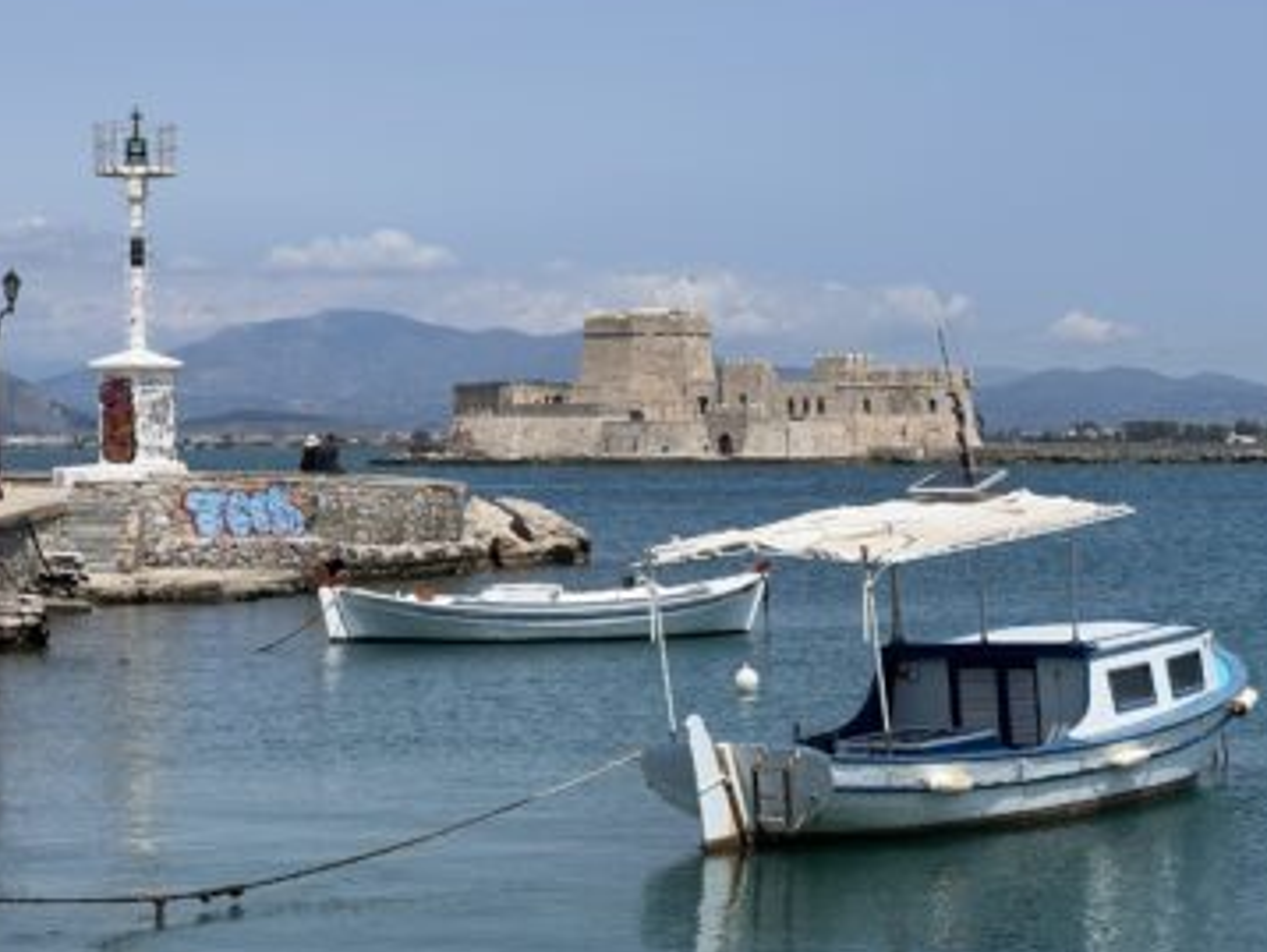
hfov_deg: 22.7
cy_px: 481
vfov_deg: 17.2
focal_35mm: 86
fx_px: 3150
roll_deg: +0.1
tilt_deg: -0.3
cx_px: 612
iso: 32
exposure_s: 1/1468
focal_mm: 9
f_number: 2.8
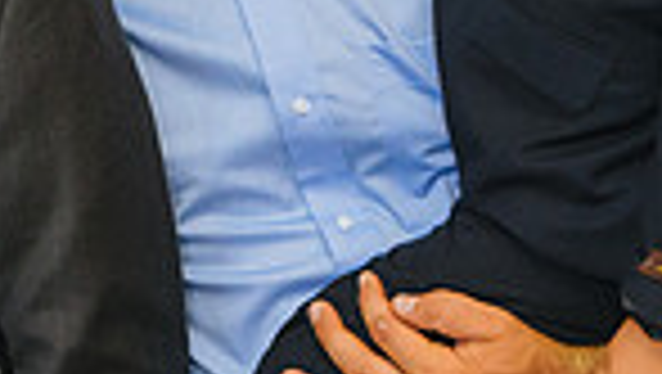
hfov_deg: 14.1
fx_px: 2548
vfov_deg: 8.4
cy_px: 101
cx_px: -261
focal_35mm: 145
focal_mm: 35
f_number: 4
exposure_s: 1/160
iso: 1600
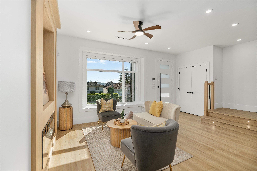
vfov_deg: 73.7
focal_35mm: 16
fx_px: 114
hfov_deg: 96.7
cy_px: 86
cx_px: 128
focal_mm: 16
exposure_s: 1/30
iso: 200
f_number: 7.1
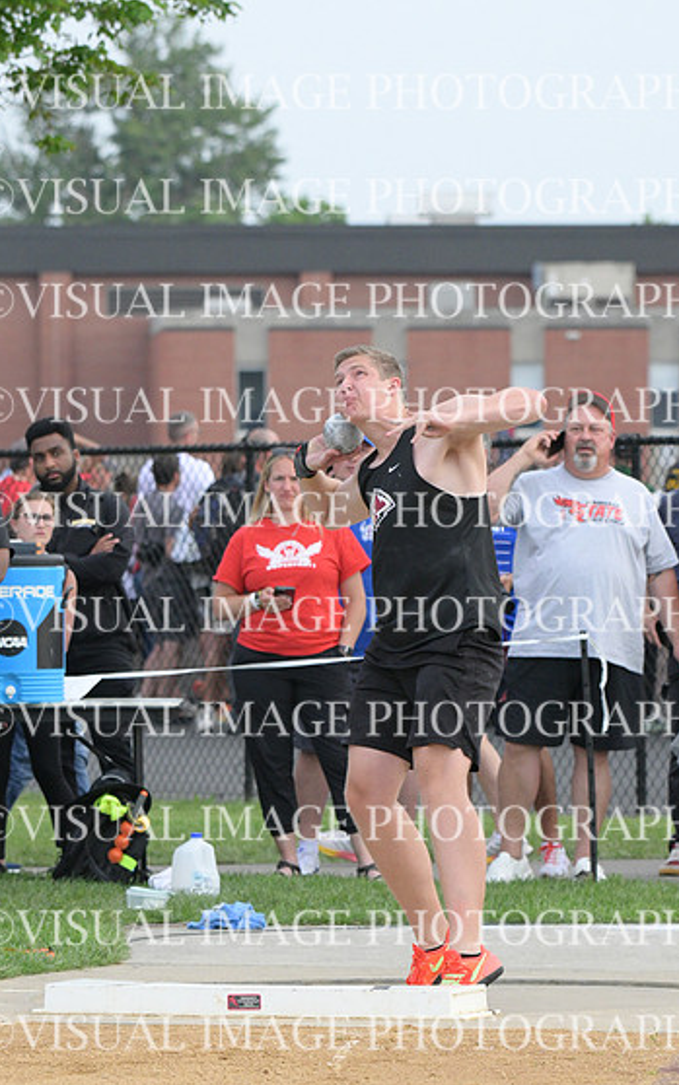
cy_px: 562
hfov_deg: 4.6
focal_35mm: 286
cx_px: 353
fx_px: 8464
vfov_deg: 7.3
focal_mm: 180
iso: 2500
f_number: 6.3
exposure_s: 1/2000
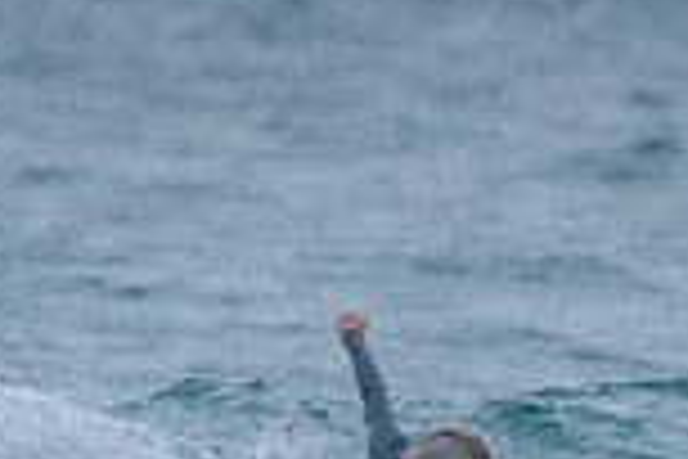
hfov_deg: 0.9
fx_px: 44277
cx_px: 341
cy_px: 609
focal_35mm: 2317
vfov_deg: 0.6
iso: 640
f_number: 5.6
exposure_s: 1/1250
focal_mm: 500
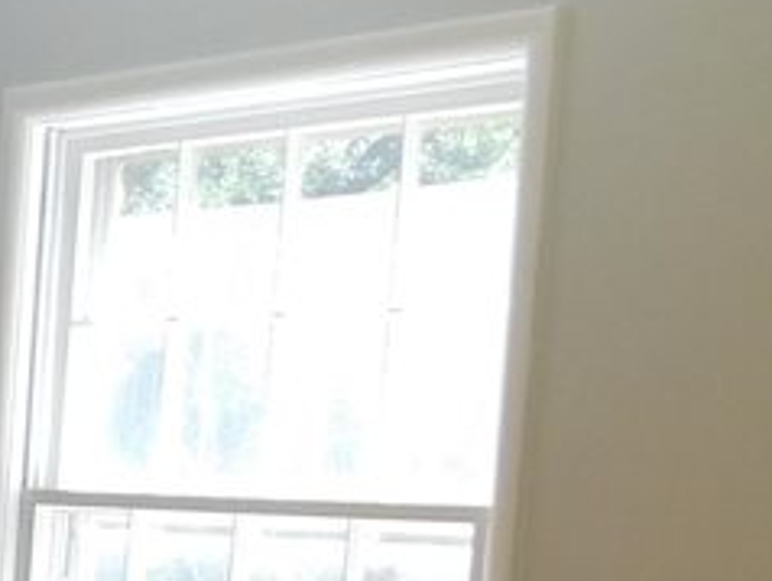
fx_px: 2880
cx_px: -633
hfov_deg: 13.6
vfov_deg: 11.2
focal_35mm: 129
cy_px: 737
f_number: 3
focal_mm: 4.1
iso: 125
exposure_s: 1/80
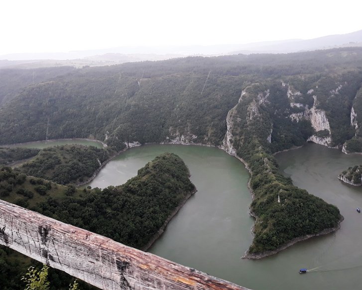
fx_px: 311
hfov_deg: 60.4
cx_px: 183
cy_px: 141
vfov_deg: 50.0
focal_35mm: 29
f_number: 1.7
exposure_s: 1/100
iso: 64
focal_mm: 3.71
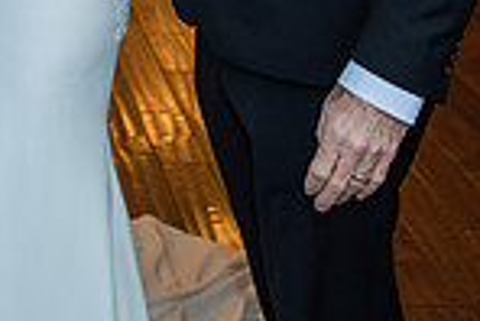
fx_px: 1255
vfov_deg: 12.9
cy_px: -297
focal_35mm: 94
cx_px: -101
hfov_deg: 20.3
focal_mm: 24
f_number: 3.2
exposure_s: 1/200
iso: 640
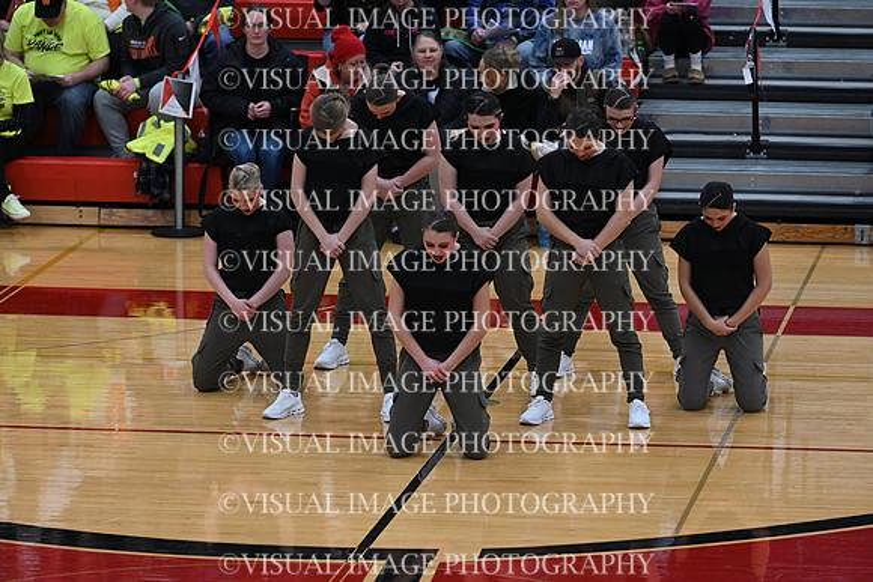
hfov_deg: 10.3
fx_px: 4851
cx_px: 436
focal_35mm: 200
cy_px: 291
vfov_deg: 6.9
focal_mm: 200
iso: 4000
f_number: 4
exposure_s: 1/400
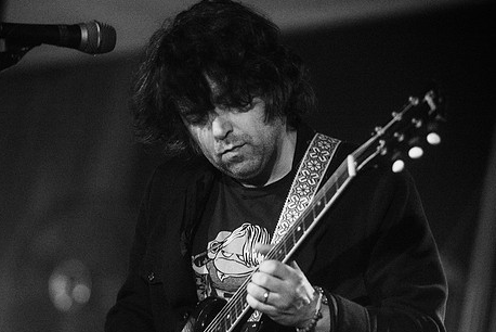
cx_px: 190
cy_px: 194
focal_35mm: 171
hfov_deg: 12.0
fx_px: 2357
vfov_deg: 8.0
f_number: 3.2
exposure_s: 1/50
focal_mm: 135
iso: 3200
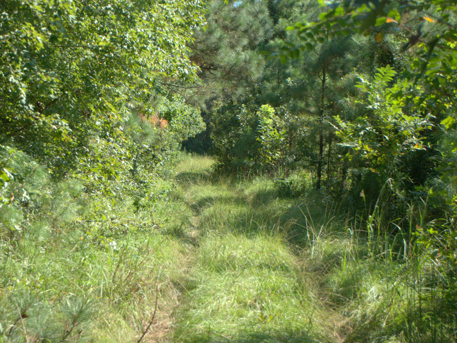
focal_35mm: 81
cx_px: 214
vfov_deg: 18.2
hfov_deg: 24.1
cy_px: 172
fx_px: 1069
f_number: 5
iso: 320
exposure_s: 1/500
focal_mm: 50
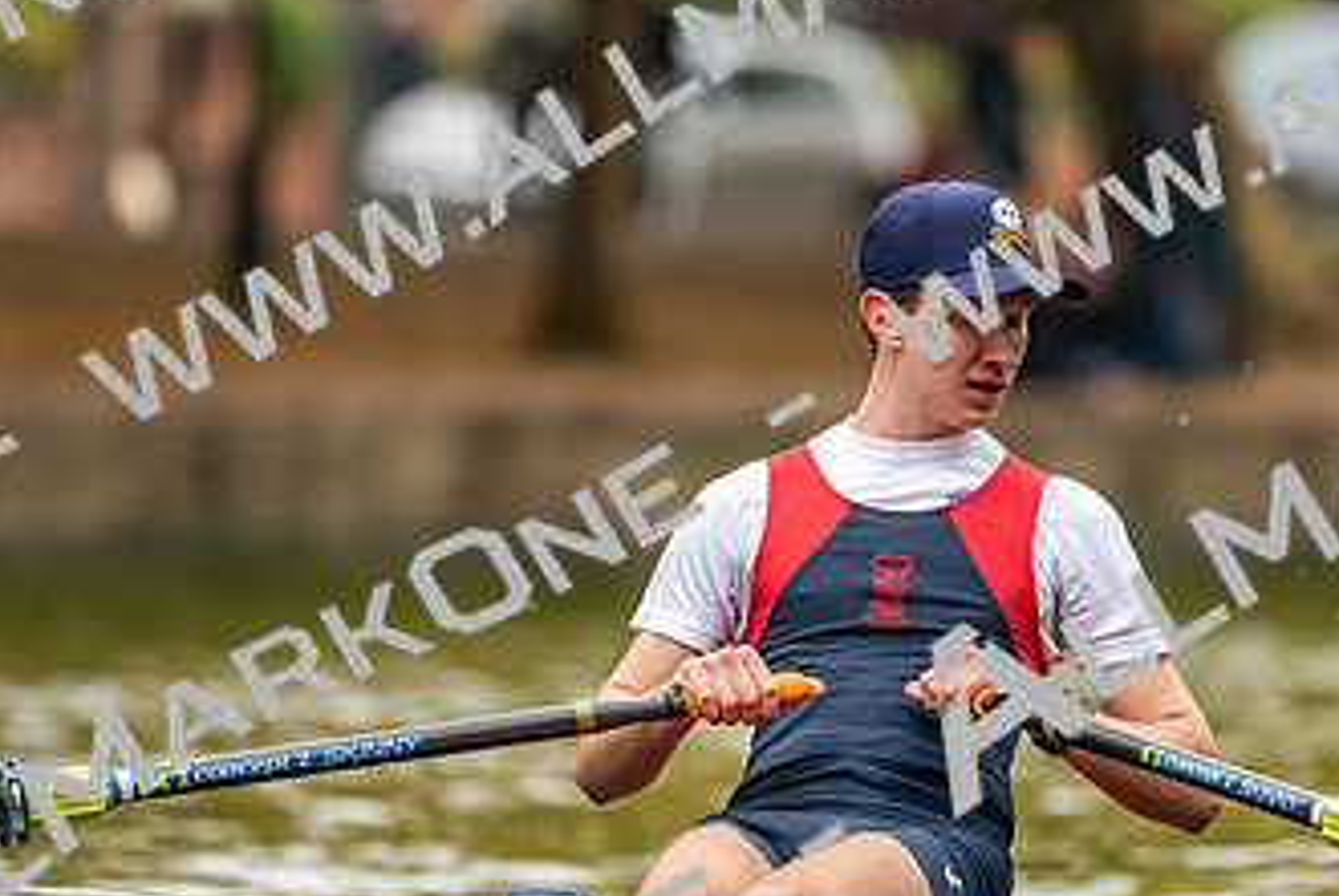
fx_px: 26145
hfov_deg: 2.9
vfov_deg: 2.0
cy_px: 432
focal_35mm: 702
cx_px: 584
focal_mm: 400
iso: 3200
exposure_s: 1/2500
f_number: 4.5
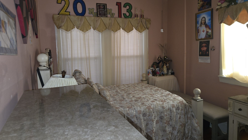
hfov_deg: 71.9
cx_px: 125
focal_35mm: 26
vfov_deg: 44.4
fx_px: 171
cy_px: 66
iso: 160
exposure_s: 1/24
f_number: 1.8
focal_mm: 5.4
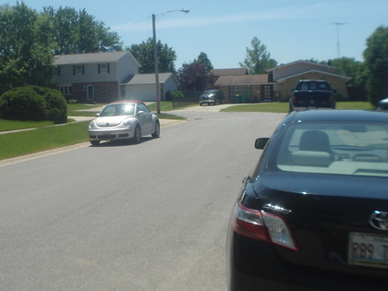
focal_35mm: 67
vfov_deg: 21.9
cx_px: 116
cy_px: 104
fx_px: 751
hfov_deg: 28.7
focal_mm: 7.9
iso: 80
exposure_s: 1/1000
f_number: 3.5
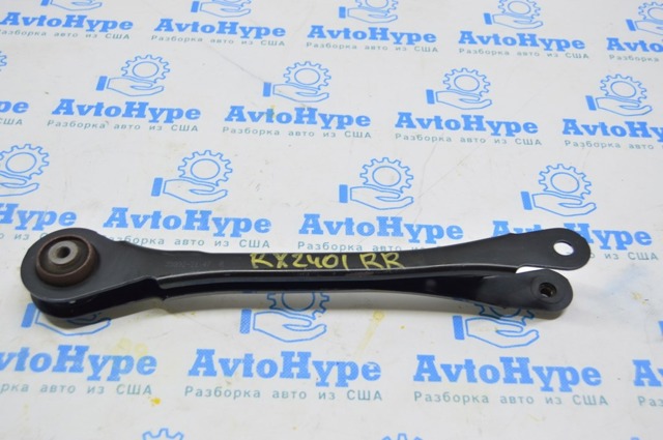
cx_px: 332
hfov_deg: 49.6
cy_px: 220
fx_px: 717
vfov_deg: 34.1
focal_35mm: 39
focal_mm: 26
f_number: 5.6
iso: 400
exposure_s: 1/20
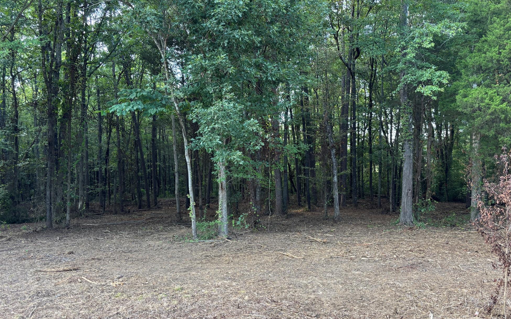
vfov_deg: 43.1
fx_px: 404
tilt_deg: -0.4
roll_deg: -0.1
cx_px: 243
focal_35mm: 29
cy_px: 167
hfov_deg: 64.6
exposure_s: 1/121
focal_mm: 5.96
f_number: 1.6
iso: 125
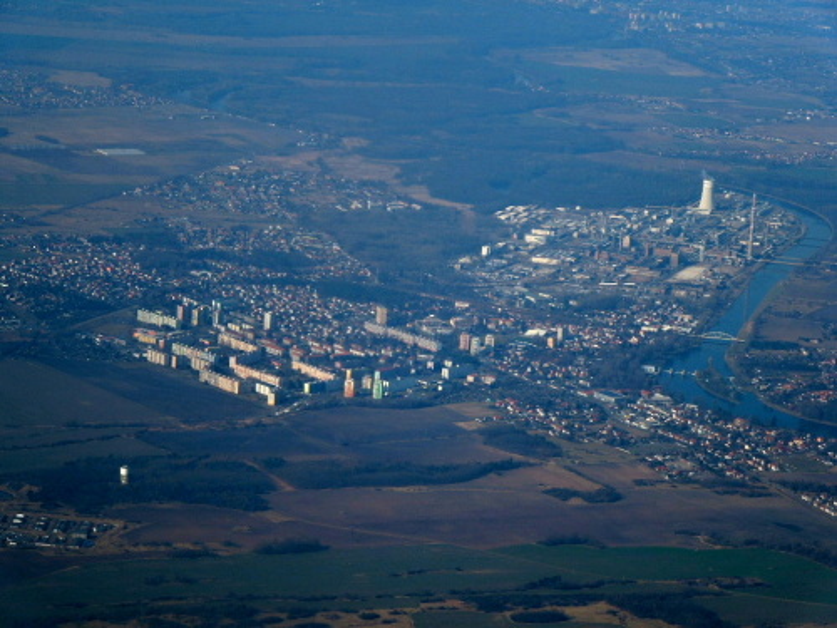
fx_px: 2877
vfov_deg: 12.5
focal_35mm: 119
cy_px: 314
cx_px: 418
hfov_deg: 16.6
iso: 100
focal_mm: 21.5
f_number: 4.8
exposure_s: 1/500
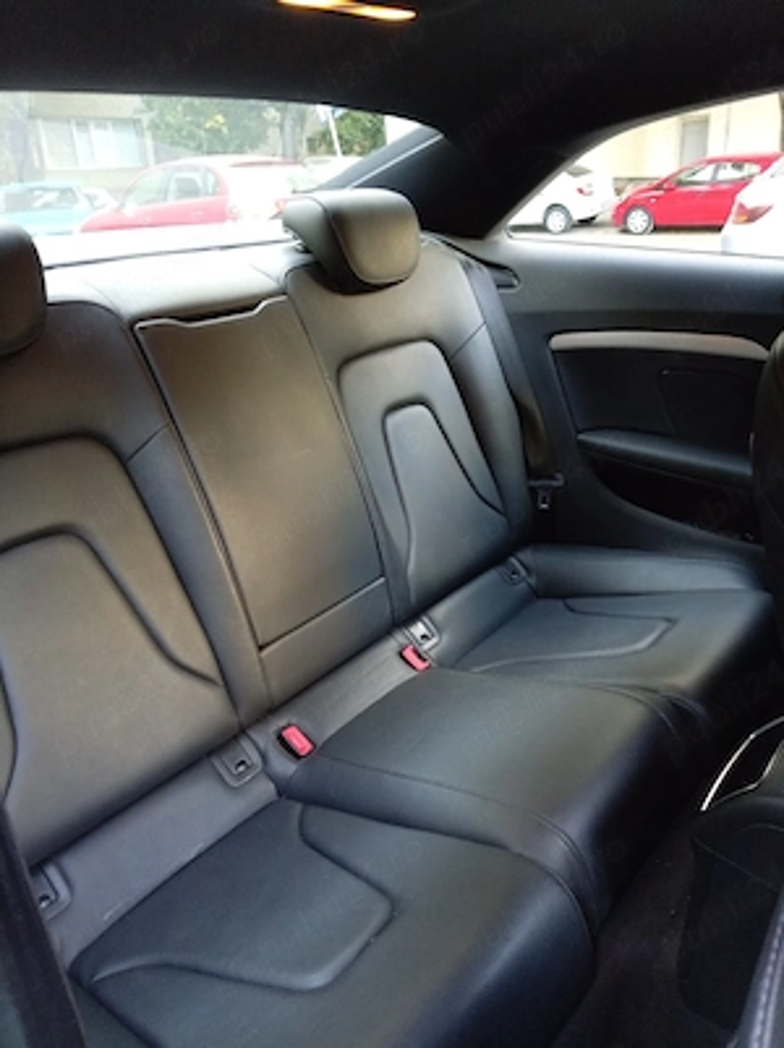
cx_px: 392
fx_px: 756
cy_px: 524
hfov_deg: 54.8
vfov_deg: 69.4
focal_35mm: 25
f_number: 1.8
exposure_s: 1/25
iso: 347
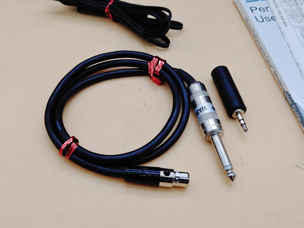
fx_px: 386
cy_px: 114
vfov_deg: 32.9
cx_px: 152
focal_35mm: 44
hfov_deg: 42.9
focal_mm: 4.36
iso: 50
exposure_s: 1/131
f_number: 1.8
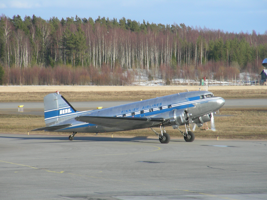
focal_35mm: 309
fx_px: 2383
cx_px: 134
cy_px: 100
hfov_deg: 6.4
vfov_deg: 4.8
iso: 50
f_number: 6.8
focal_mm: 51.6
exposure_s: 1/137
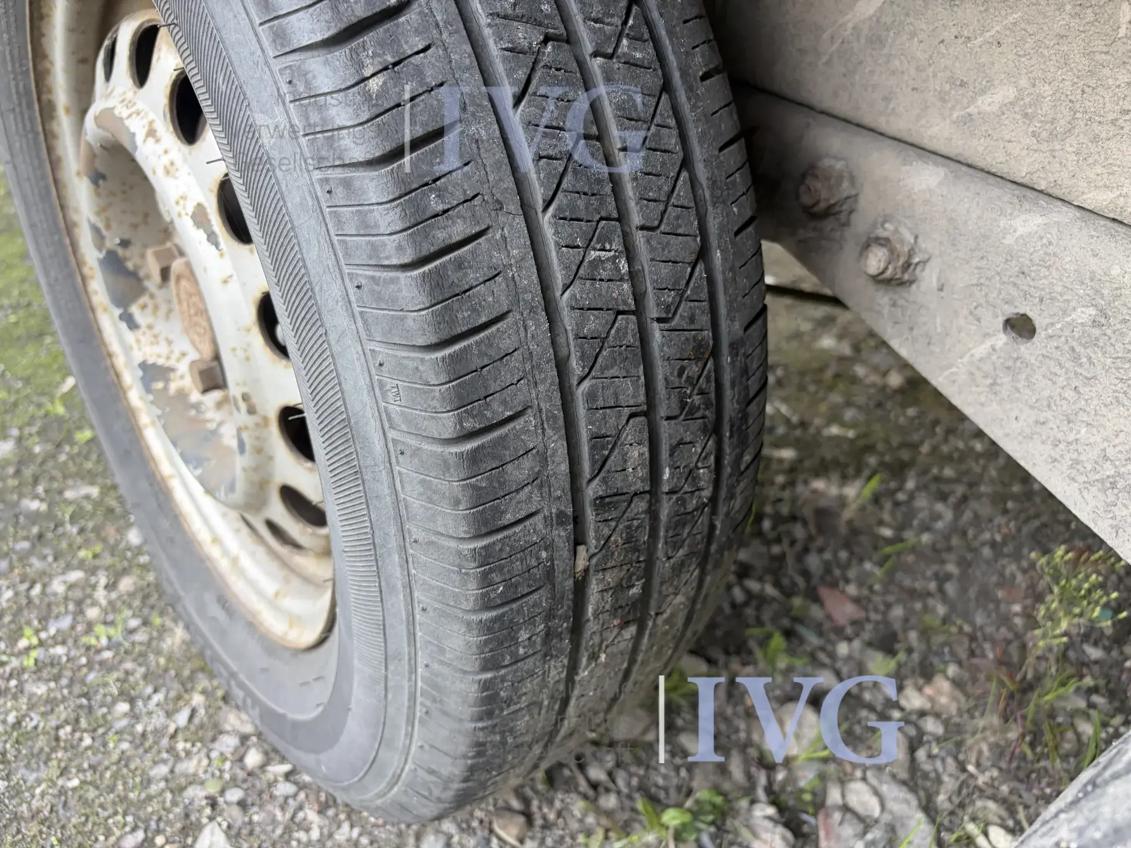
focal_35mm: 26
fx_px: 849
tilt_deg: -33.9
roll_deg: -4.5
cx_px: 566
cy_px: 424
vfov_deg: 53.1
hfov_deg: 67.3
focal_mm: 5.96
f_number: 1.6
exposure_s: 1/142
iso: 64
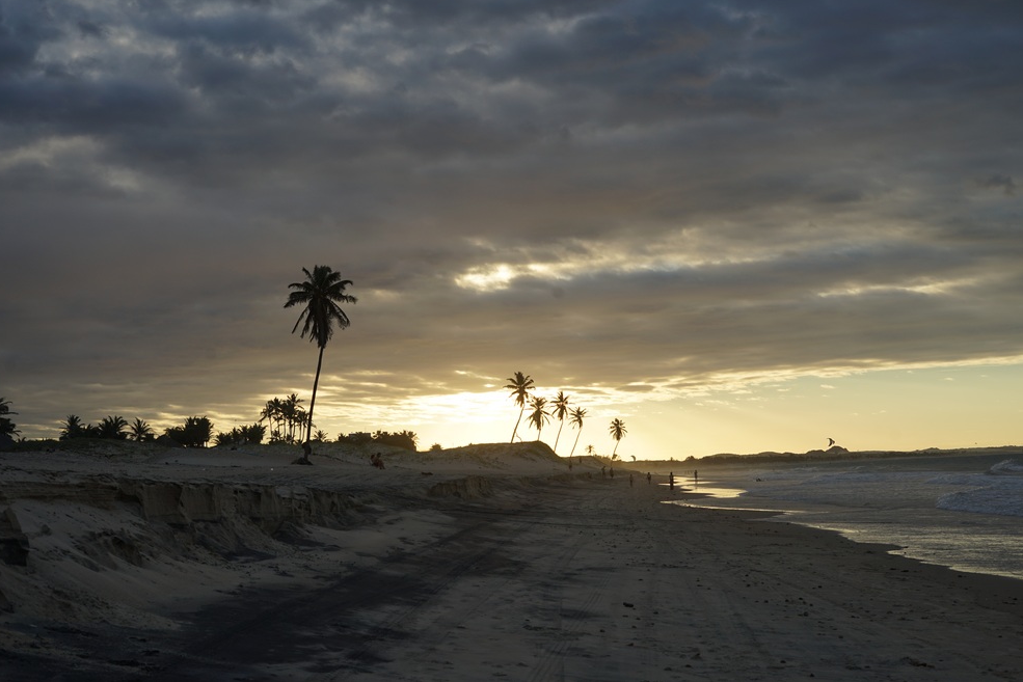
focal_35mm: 52
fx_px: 1478
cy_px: 329
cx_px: 504
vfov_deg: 26.0
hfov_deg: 38.2
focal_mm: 50
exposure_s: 1/200
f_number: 7.1
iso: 100
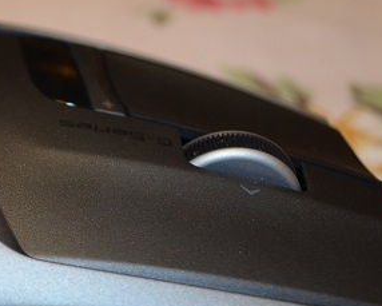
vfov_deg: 14.1
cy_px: 243
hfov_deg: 17.1
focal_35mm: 109
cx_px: -31
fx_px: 1233
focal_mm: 24
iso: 360
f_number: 4
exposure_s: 1/60
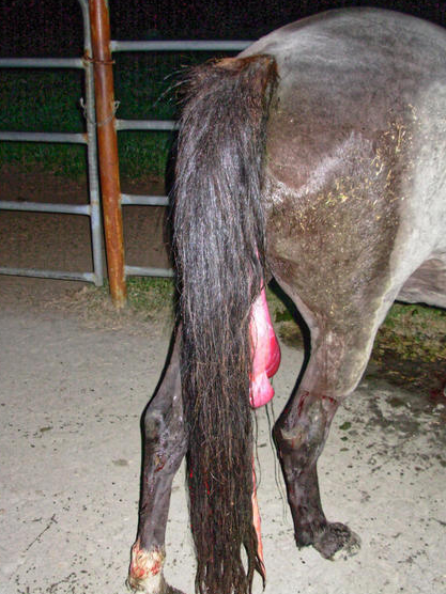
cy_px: 307
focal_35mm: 41
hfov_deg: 35.1
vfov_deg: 45.8
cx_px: 216
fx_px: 704
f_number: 2.9
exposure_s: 1/121
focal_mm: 6.3
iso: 189
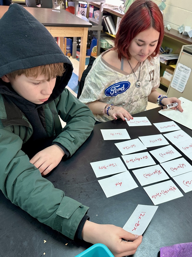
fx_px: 177
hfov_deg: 56.8
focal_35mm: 24
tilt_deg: -37.2
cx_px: 96
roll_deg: -12.5
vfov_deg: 71.6
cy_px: 128
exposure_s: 1/88
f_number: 1.78
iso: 250
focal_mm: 6.86
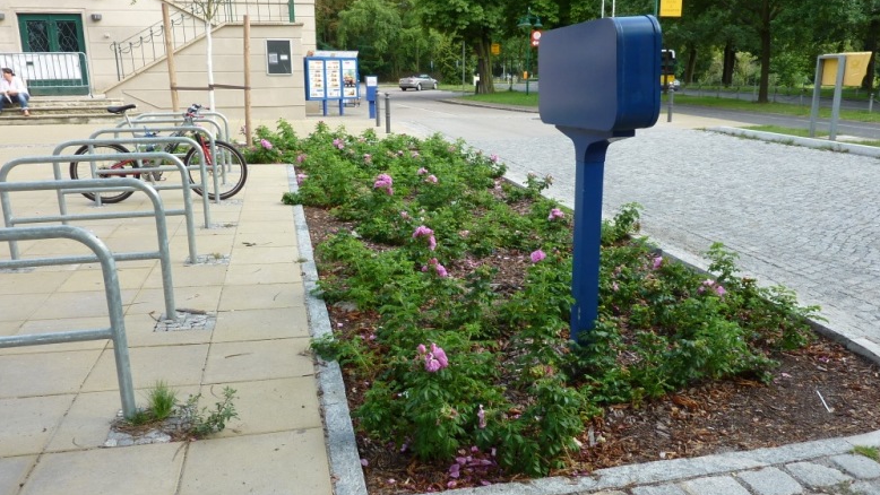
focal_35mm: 28
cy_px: 259
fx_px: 653
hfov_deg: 67.9
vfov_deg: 41.5
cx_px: 451
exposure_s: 1/125
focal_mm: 4.1
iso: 80
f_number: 3.5
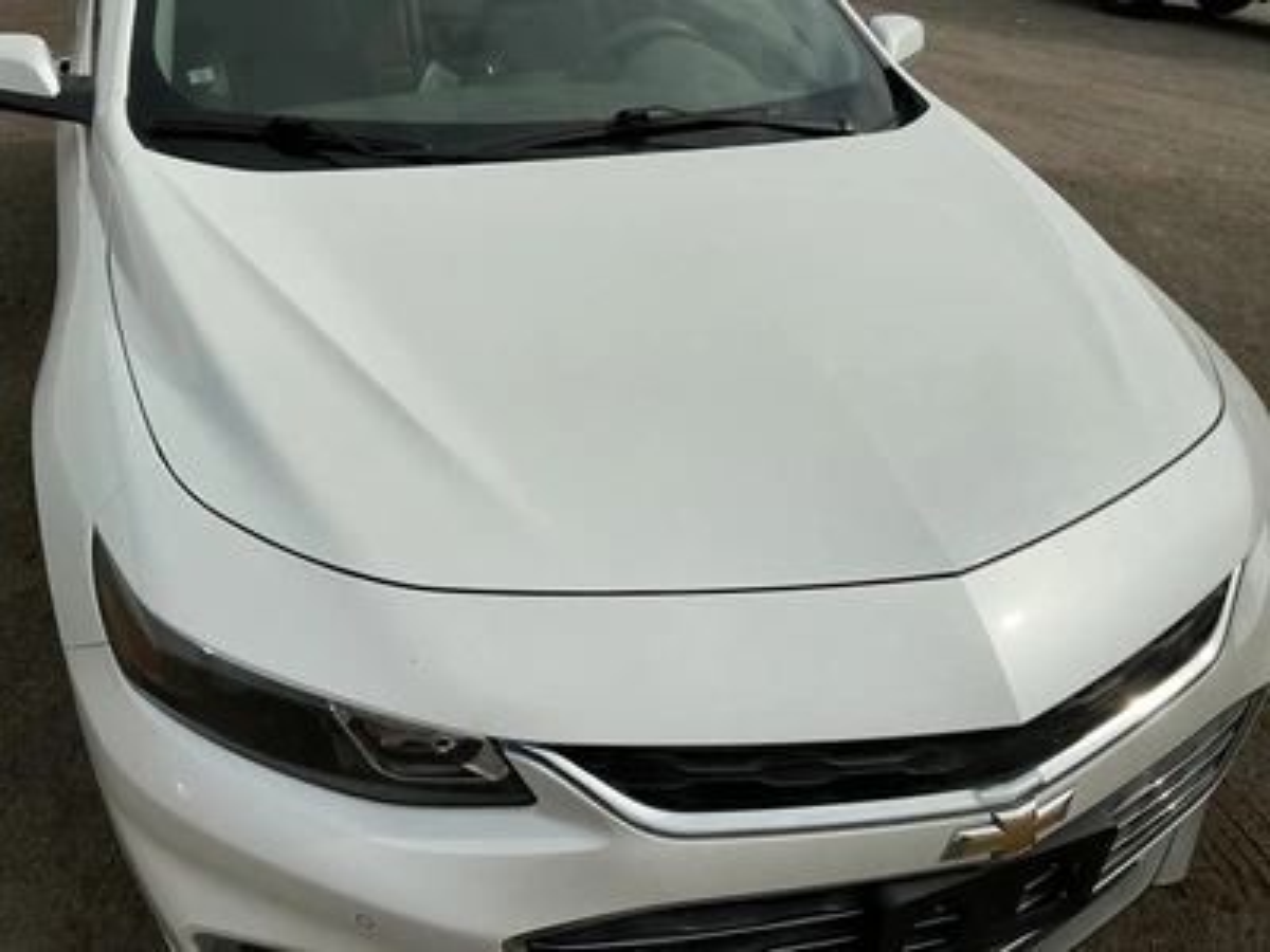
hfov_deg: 63.4
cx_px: 635
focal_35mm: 28
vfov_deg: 49.7
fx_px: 1027
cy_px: 476
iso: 25
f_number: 1.8
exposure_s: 1/7407
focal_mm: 3
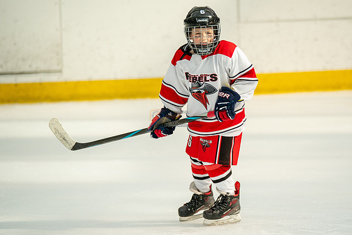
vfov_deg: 4.2
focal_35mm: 326
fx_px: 3184
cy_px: 144
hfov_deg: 6.3
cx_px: 227
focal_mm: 247
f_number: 3.2
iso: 1600
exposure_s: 1/2500
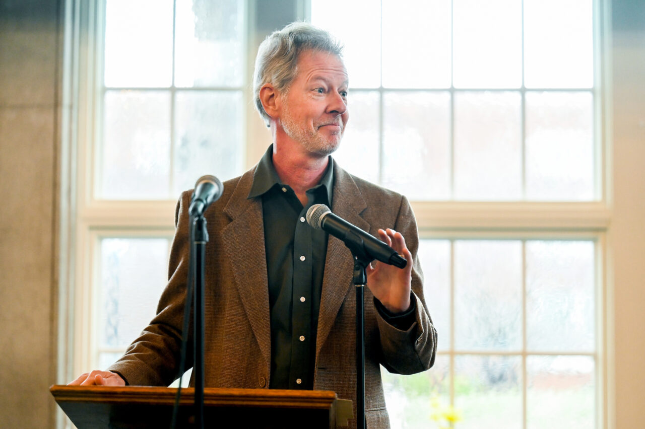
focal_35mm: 98
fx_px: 1755
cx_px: 322
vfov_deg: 13.9
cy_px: 214
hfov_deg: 20.8
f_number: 2.8
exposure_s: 1/320
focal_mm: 98
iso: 3200
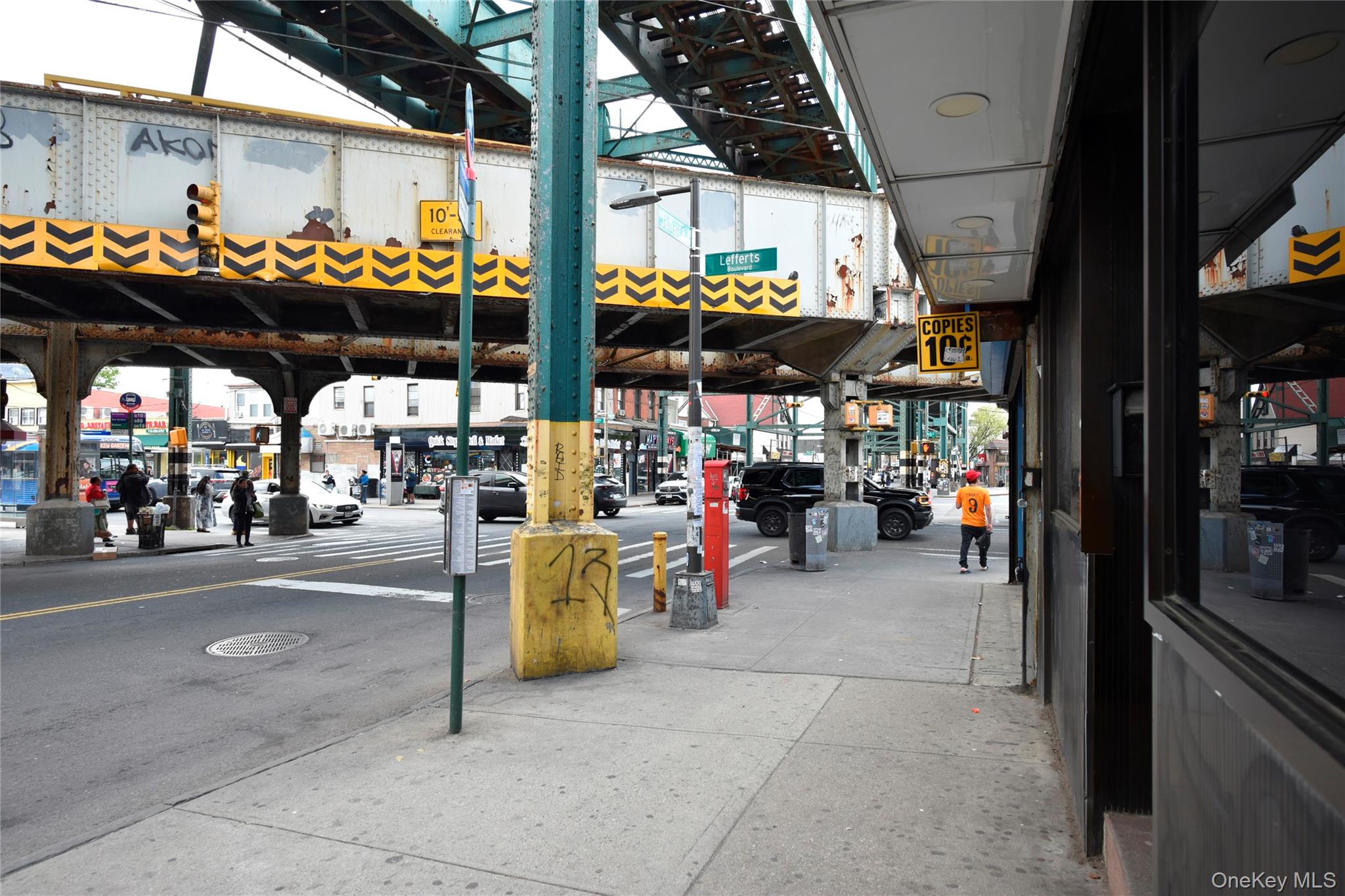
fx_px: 747
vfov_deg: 61.9
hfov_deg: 84.0
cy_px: 448
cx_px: 672
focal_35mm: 20
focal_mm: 20
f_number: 6.3
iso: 400
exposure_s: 1/160
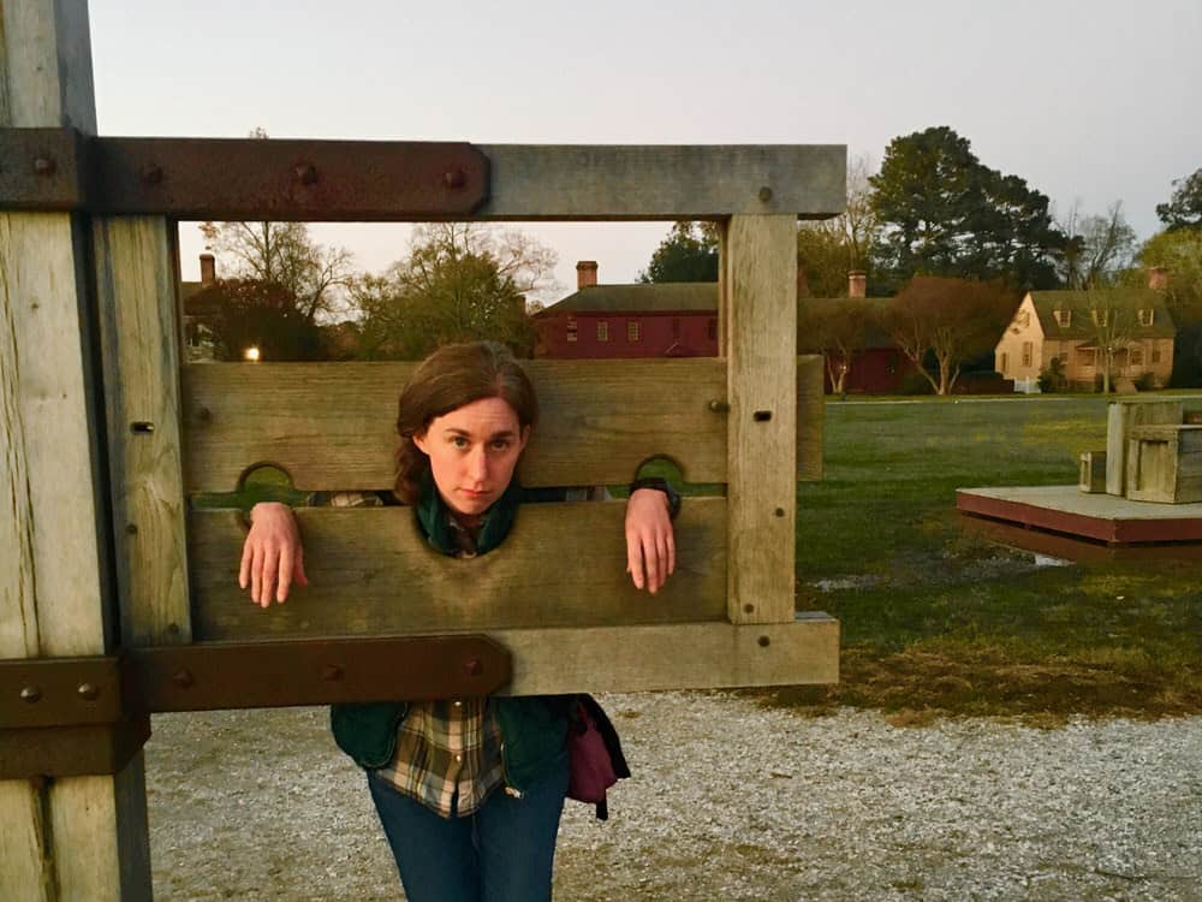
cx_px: 601
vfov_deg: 48.2
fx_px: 1007
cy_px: 451
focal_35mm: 29
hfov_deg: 61.7
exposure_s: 1/30
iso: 250
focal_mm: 4.2
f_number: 2.2
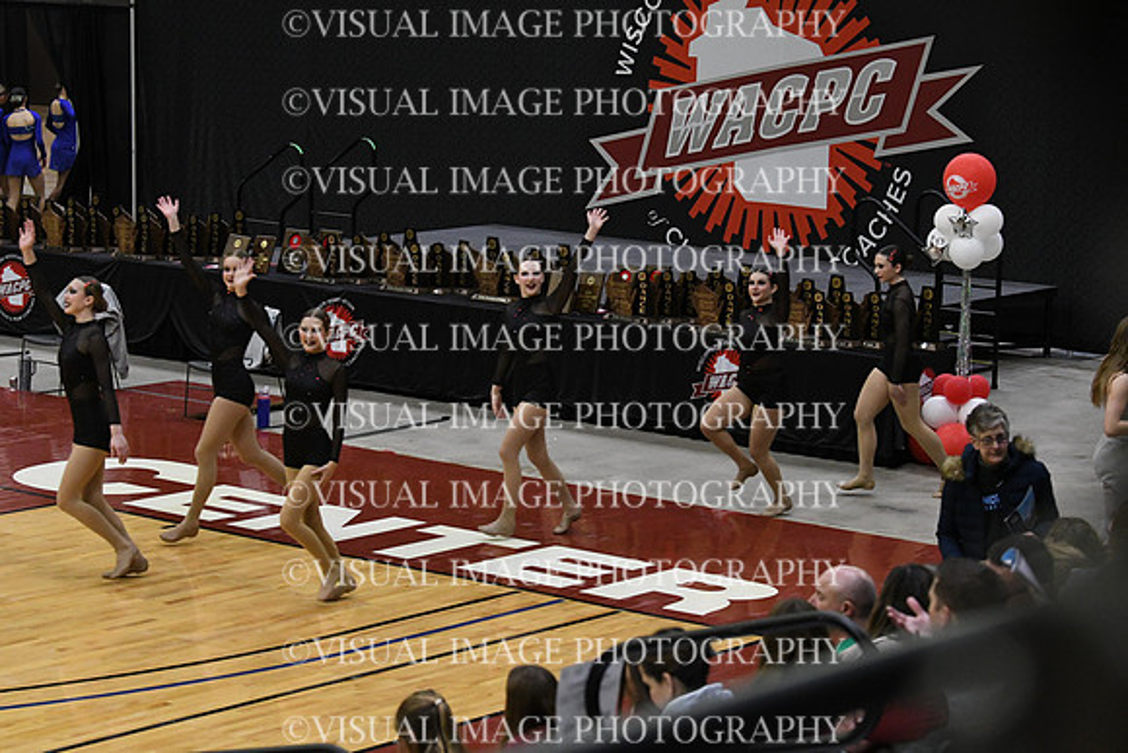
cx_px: 564
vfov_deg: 13.0
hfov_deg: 19.5
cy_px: 376
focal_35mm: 105
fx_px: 3291
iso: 5000
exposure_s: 1/500
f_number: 4
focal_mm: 70
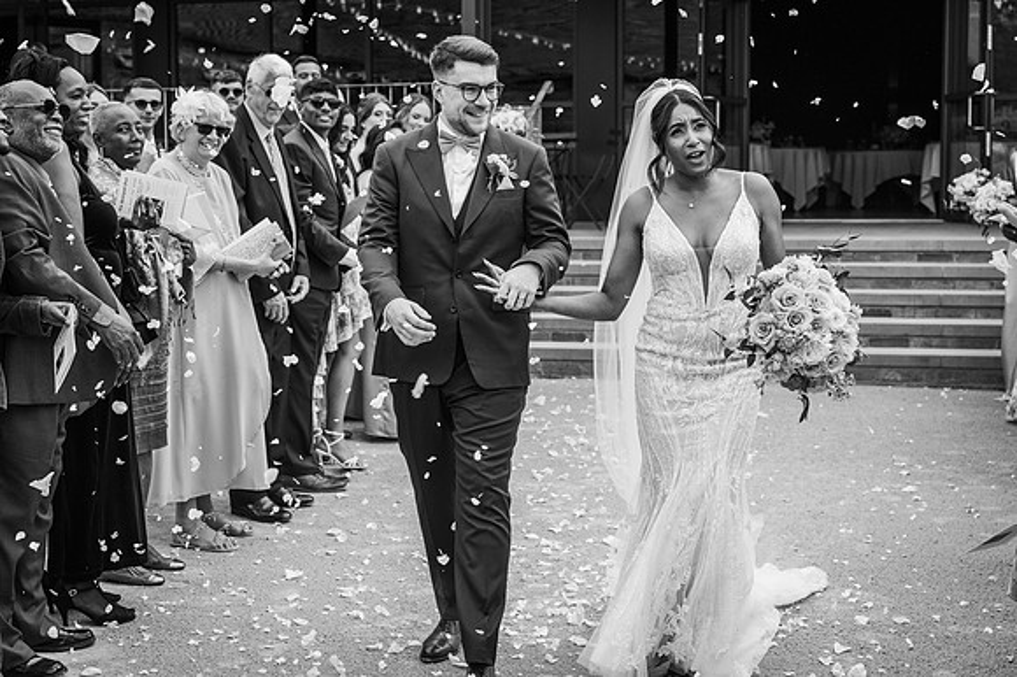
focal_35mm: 58
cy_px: 338
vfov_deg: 23.4
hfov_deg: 34.5
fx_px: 1638
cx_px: 508
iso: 280
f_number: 5
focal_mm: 58
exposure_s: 1/1000
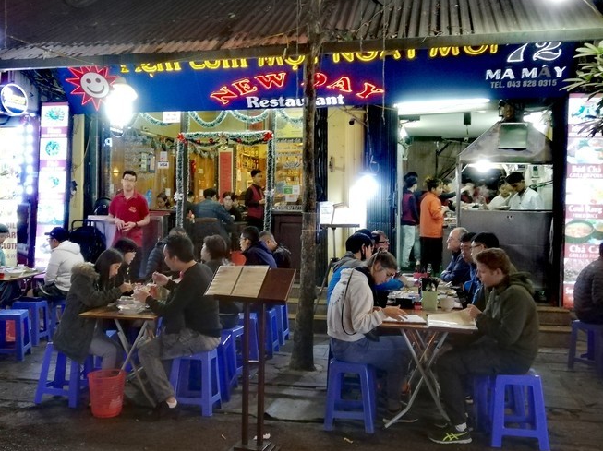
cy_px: 198
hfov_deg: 48.8
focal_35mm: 38
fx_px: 662
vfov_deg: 37.6
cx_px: 249
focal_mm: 3.81
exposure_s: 1/25
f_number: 2.2
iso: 500
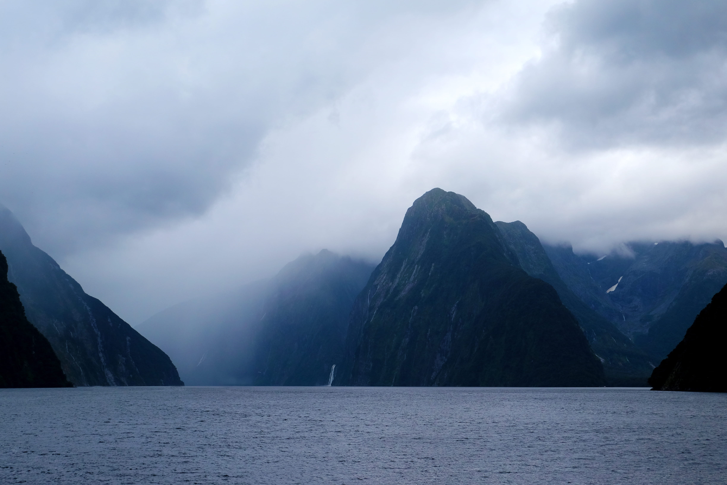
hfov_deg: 40.3
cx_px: 364
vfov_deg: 27.5
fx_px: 989
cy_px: 242
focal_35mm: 49
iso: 400
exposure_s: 1/400
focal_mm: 32.5
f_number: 6.4
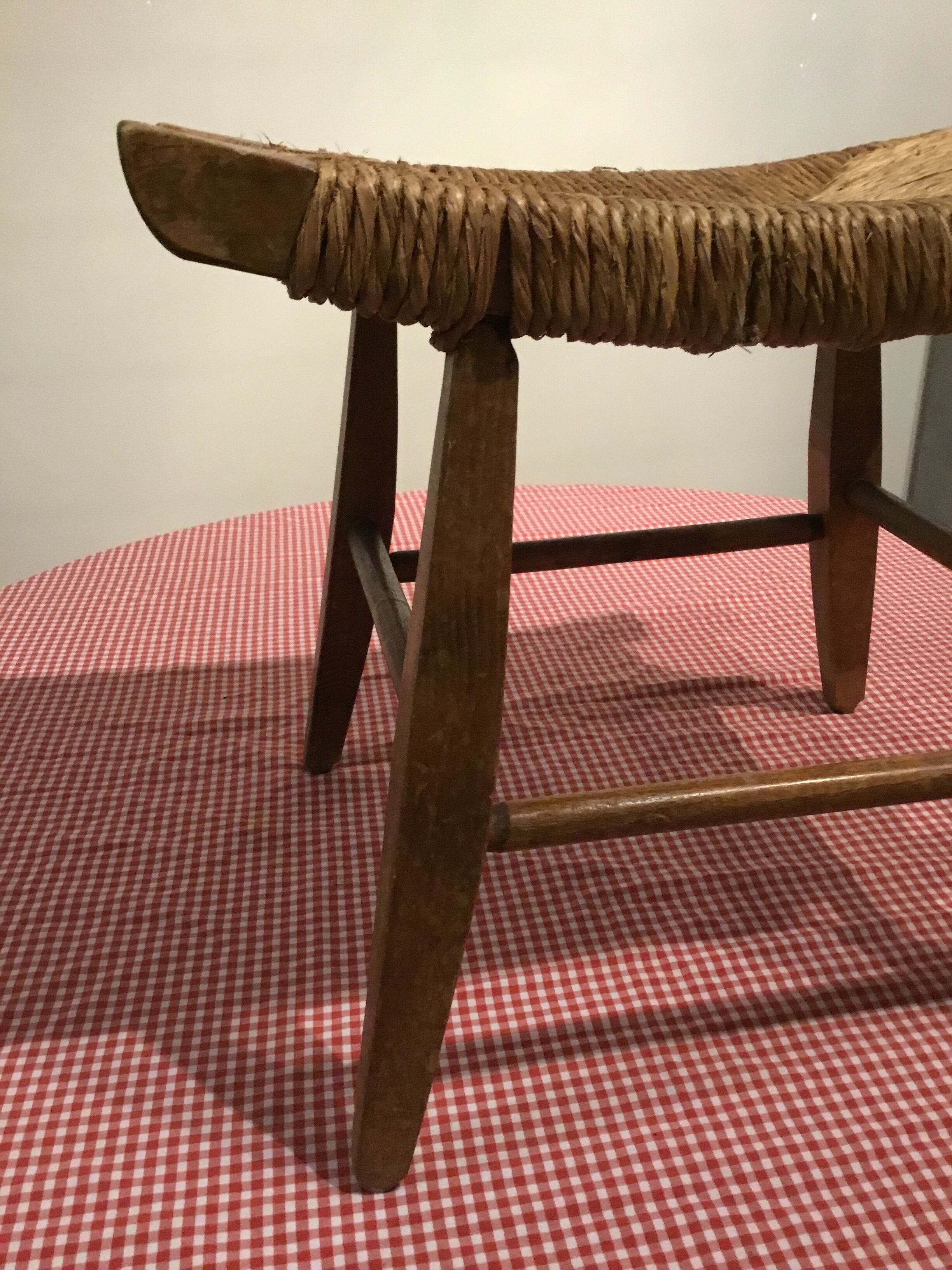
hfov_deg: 45.4
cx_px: 476
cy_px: 635
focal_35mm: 31
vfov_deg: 58.4
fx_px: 1137
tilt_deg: -22.7
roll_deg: +1.1
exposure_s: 1/25
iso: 200
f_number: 2.4
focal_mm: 3.3
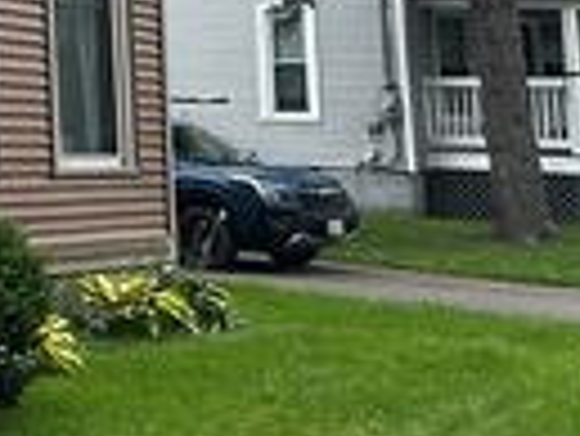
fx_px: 1694
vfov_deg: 13.9
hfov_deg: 16.3
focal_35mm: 101
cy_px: -191
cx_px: -472
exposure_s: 1/1209
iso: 50
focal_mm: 5.7
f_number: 1.5
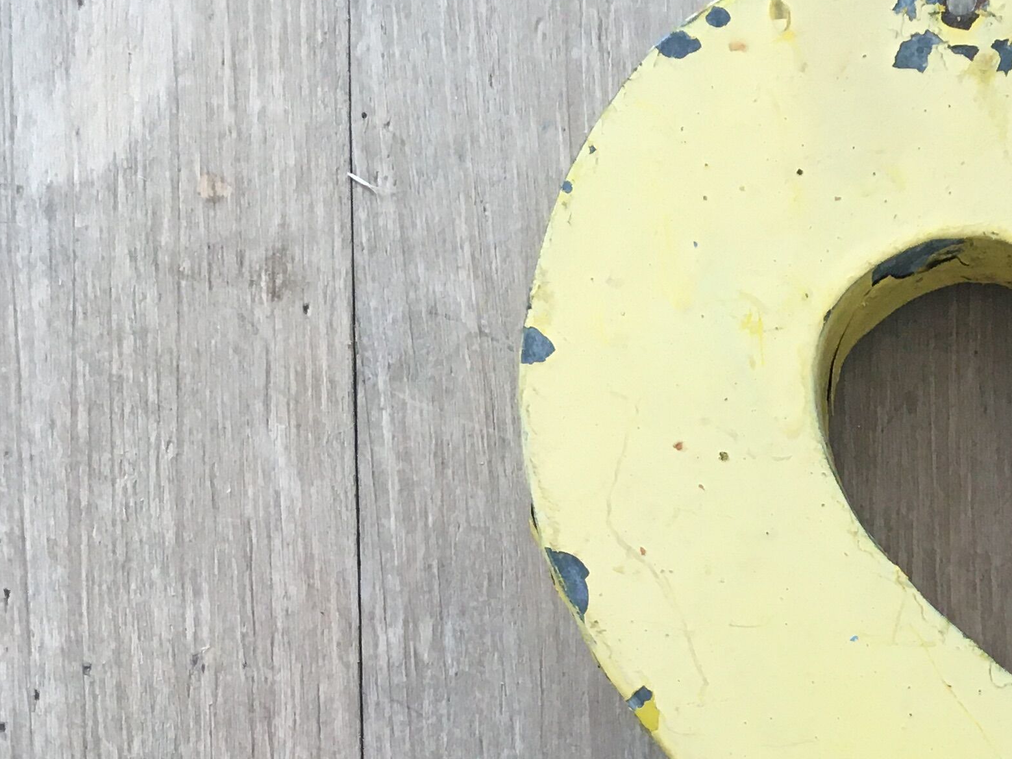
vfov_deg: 17.9
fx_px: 2192
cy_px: 1071
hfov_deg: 25.0
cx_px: 969
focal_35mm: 75
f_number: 2.2
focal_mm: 4.15
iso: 40
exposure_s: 1/33
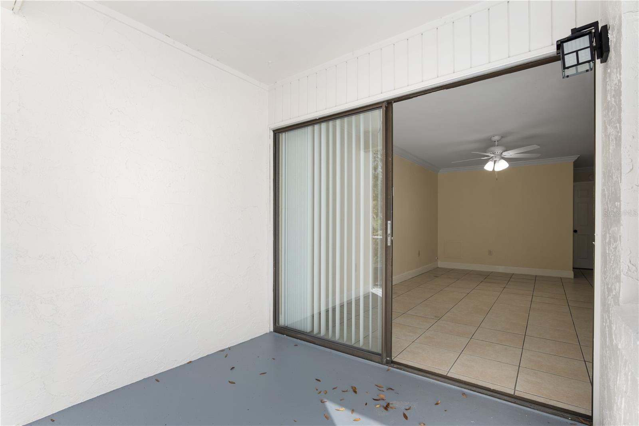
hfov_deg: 96.7
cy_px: 213
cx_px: 320
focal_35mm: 16
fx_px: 284
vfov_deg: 73.7
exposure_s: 1/50
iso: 320
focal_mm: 16
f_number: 7.1
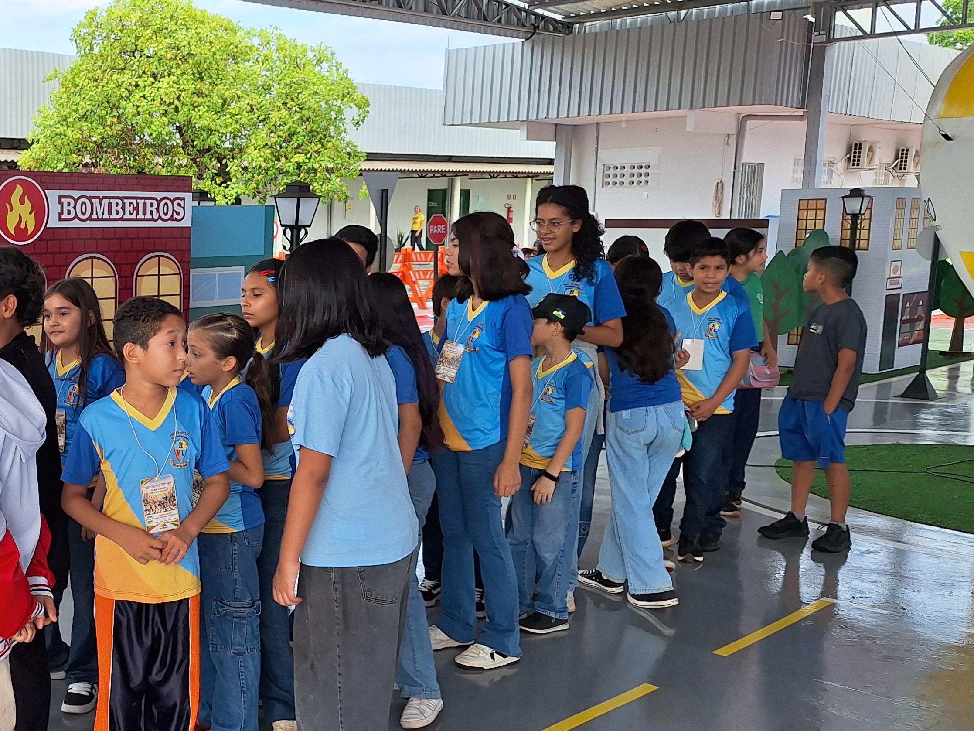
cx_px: 107
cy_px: 424
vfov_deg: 34.3
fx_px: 1182
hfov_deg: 41.4
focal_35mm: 42
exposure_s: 1/264
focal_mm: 5.54
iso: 40
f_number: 1.8
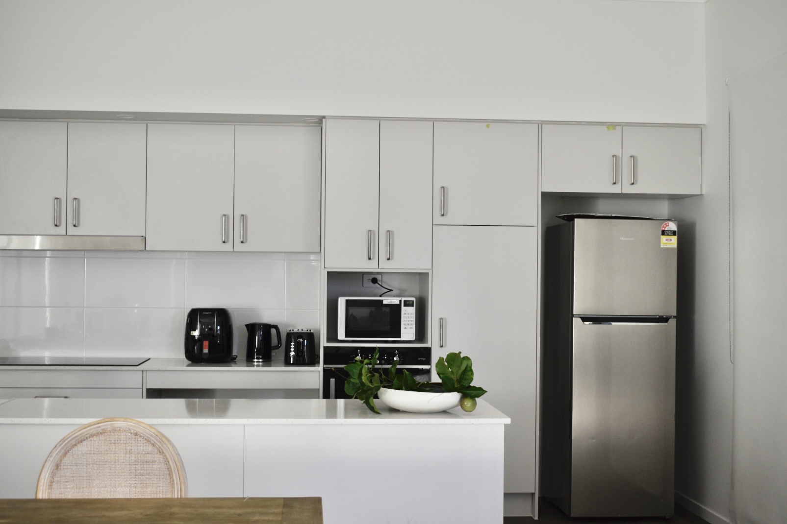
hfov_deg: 41.1
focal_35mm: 48
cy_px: 262
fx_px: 1049
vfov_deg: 28.1
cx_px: 394
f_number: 5.6
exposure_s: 1/125
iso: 400
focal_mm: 32
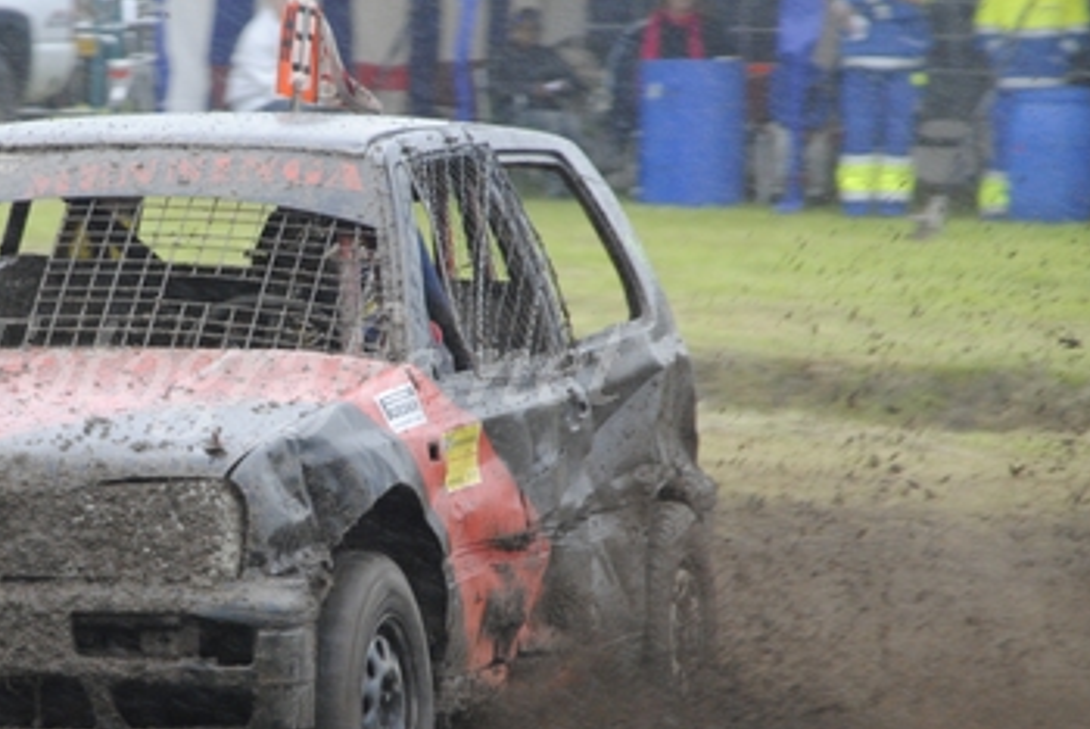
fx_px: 12058
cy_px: 364
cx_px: 187
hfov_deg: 5.2
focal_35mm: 398
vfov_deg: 3.5
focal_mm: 145
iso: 800
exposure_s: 1/400
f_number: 5.6
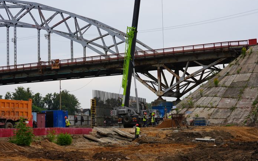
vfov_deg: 18.1
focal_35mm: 72
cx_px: 129
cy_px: 76
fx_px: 506
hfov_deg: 28.6
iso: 100
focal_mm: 70
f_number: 7.1
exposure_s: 1/125
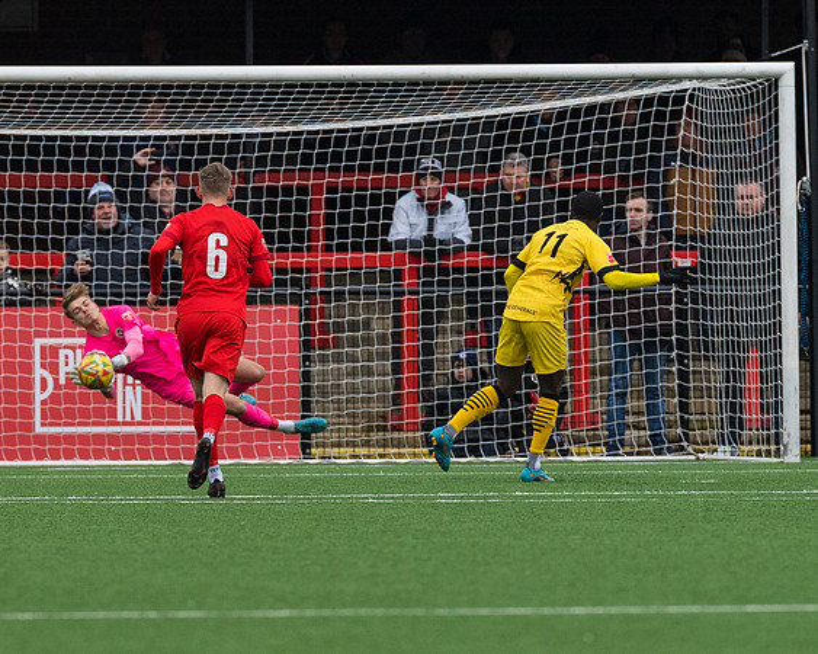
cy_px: 448
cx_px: 495
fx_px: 17300
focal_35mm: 715
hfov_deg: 2.7
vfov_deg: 2.2
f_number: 4
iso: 800
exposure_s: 1/800
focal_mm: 300
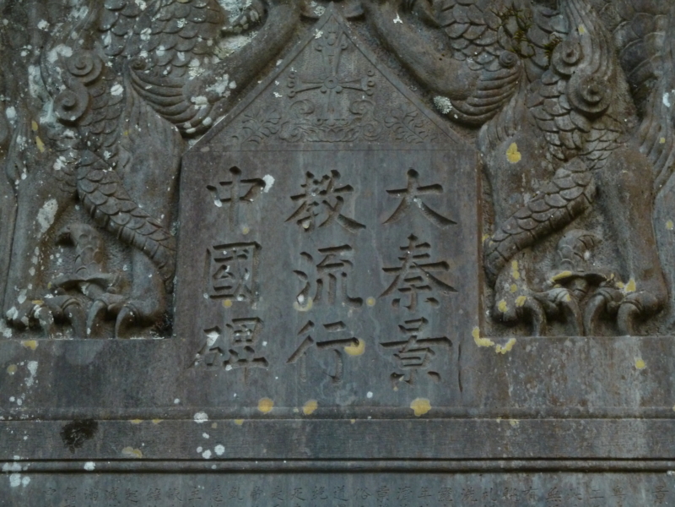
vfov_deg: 17.8
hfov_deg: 23.6
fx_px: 1618
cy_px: 254
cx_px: 338
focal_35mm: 83
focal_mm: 13.7
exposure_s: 1/4
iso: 400
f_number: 4.2
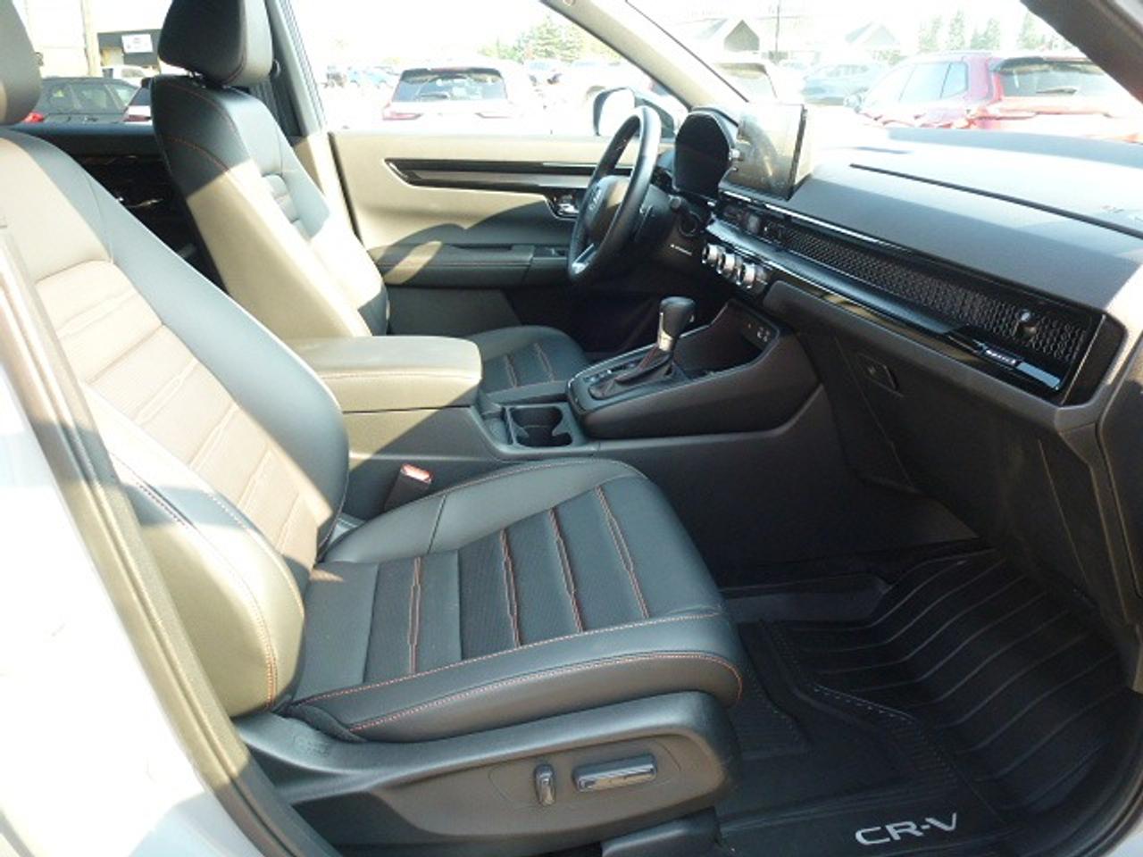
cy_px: 428
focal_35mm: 24
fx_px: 792
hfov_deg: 71.6
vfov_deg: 56.8
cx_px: 572
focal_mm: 4.3
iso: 200
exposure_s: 1/60
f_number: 3.3
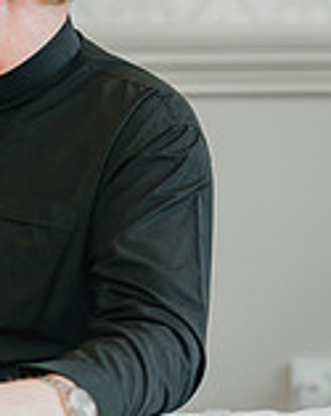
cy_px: 24
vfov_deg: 8.4
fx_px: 2812
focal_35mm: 229
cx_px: -37
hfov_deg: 6.7
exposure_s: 1/200
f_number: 2
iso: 1600
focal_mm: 85
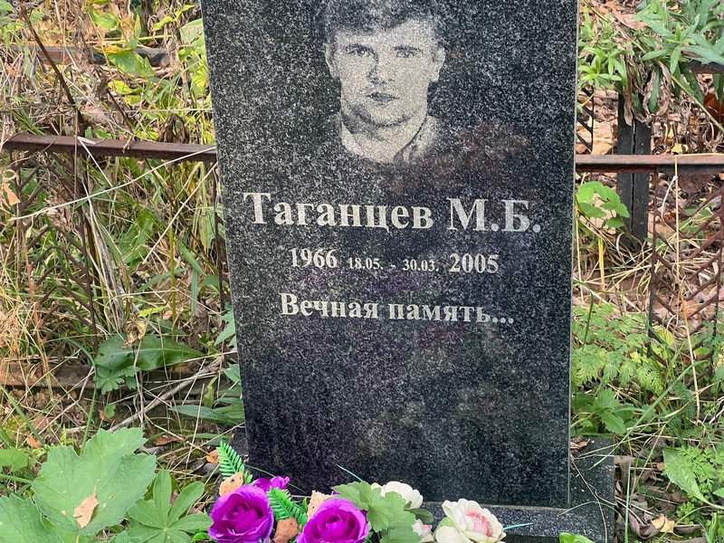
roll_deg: +3.2
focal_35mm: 77
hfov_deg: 25.3
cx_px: 362
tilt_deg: -28.0
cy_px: 272
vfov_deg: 19.1
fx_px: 1610
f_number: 2.8
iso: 125
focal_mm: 9
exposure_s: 1/121
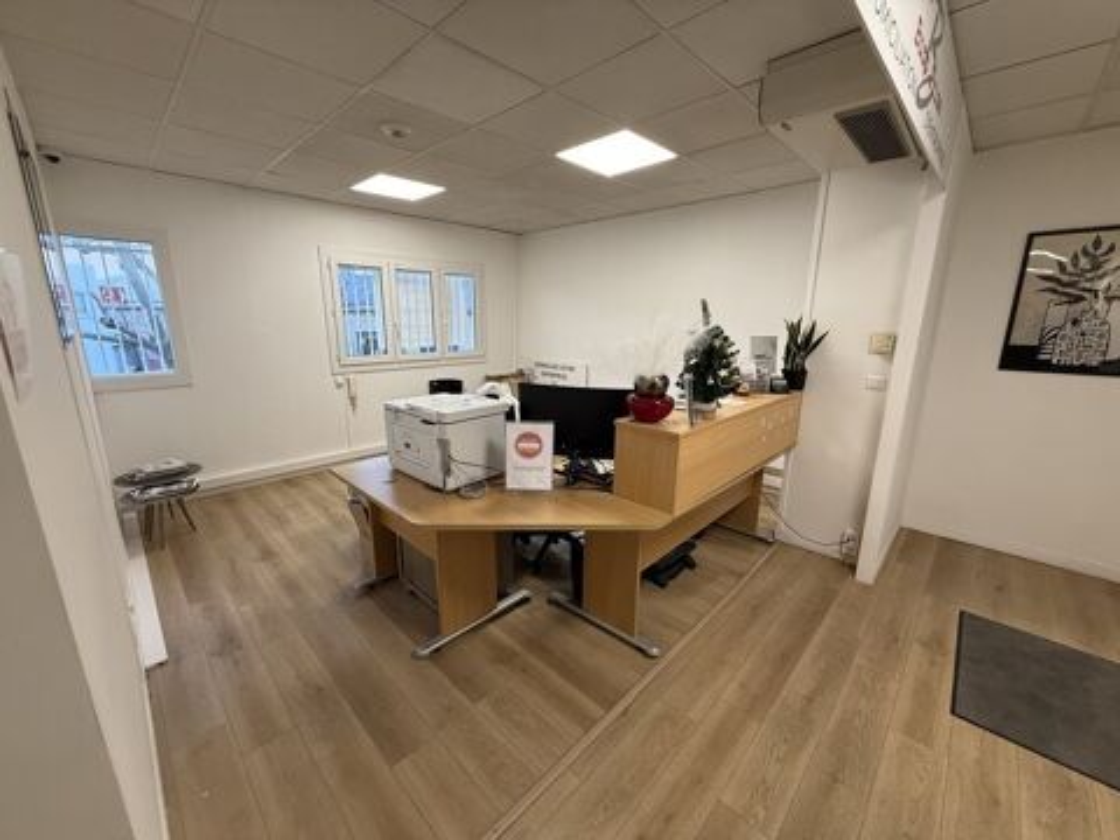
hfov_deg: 102.1
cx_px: 560
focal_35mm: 14
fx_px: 453
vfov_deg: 85.7
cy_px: 420
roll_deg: +0.0
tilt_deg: -11.9
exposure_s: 1/100
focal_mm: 2.22
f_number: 2.2
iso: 200
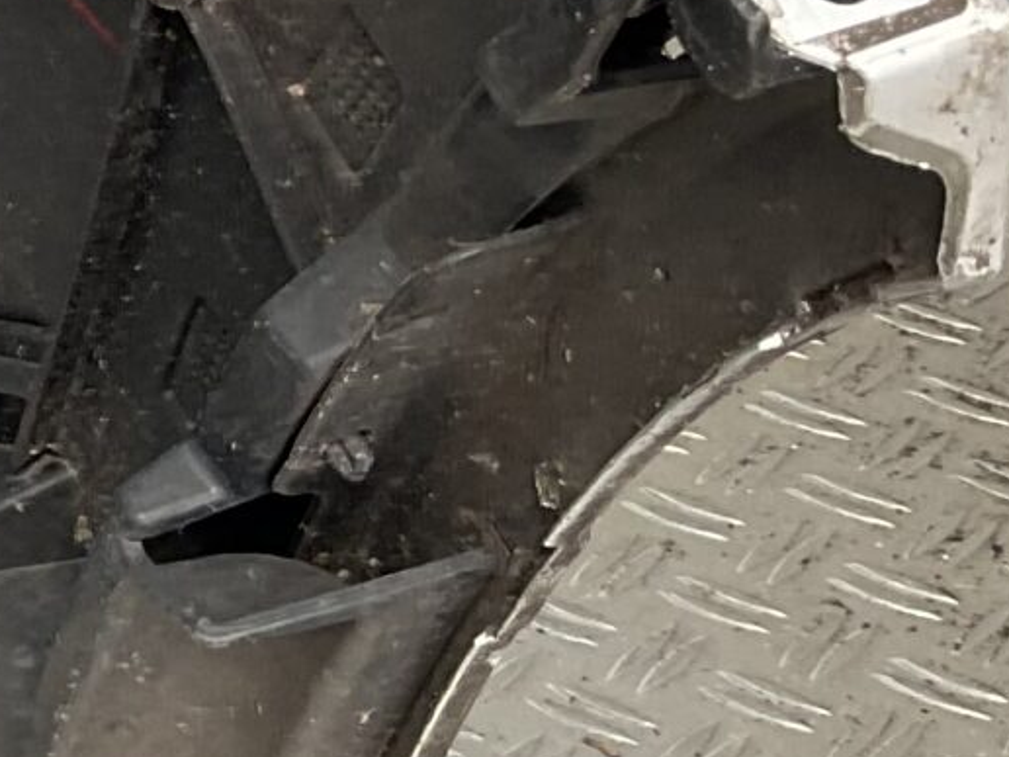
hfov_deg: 11.8
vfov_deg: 10.3
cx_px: -1216
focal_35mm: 144
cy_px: 127
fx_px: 4197
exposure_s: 1/113
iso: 16
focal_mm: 3
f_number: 1.8
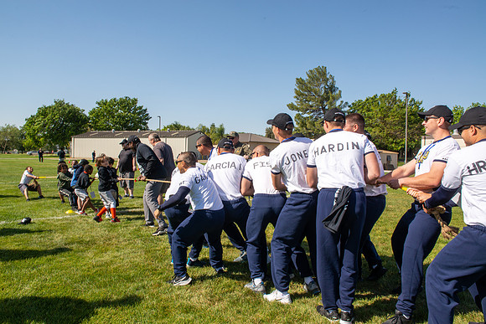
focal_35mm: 24
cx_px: 243
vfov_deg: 53.0
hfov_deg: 73.6
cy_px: 162
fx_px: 325
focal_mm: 24
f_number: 11
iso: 100
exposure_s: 1/160
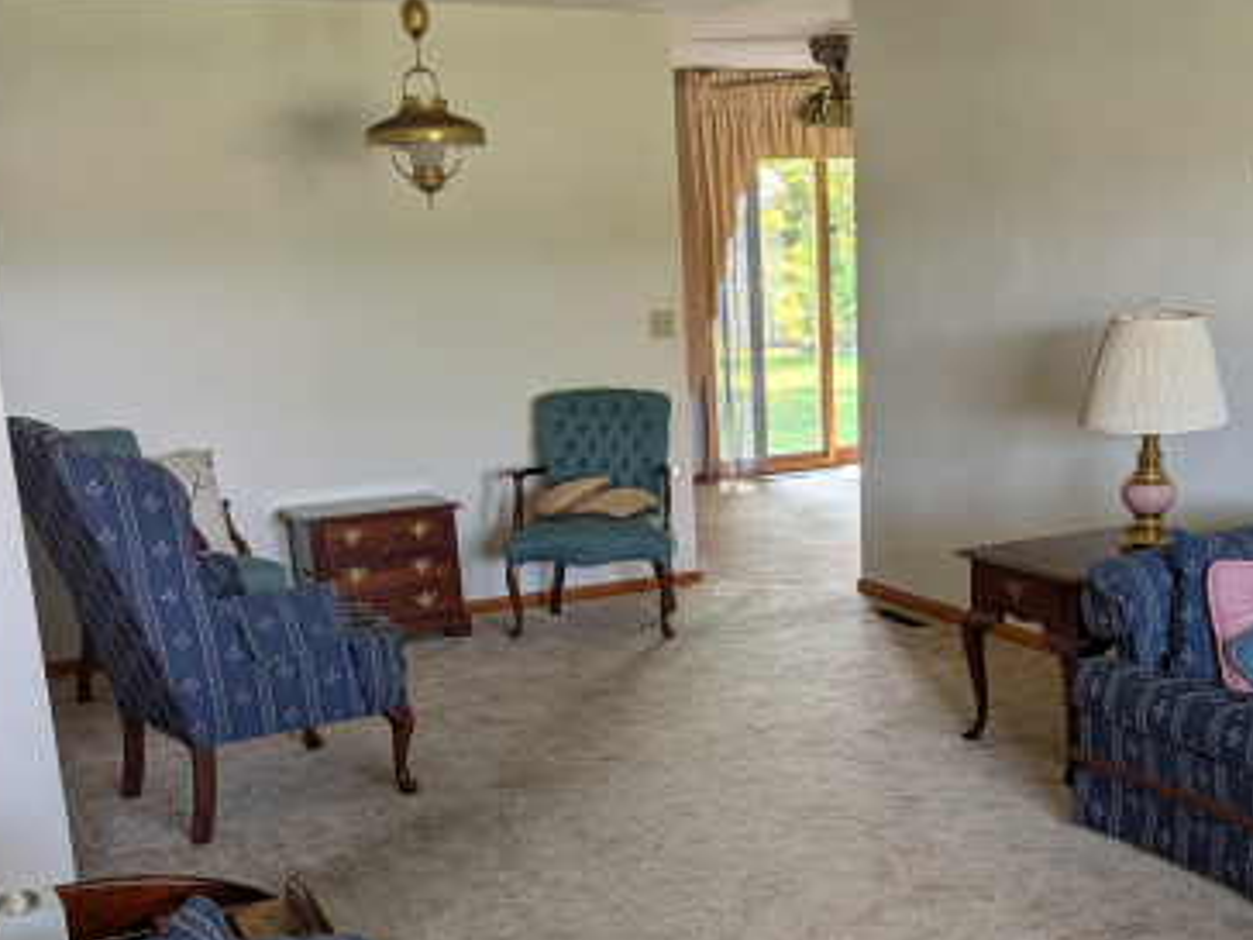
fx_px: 1593
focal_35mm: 44
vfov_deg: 32.4
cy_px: 685
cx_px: 766
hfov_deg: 42.7
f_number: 1.7
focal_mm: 4.53
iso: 26
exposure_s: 1/118
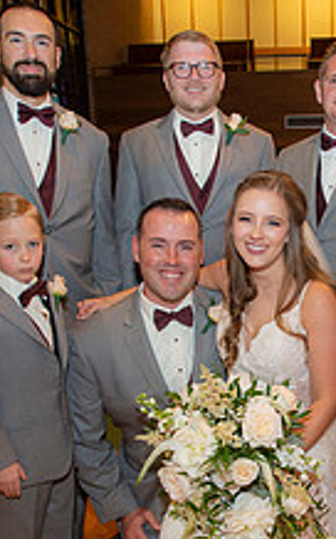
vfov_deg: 42.3
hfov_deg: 27.0
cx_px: 304
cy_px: 396
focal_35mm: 46
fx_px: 675
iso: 800
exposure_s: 1/160
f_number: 3.5
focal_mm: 17
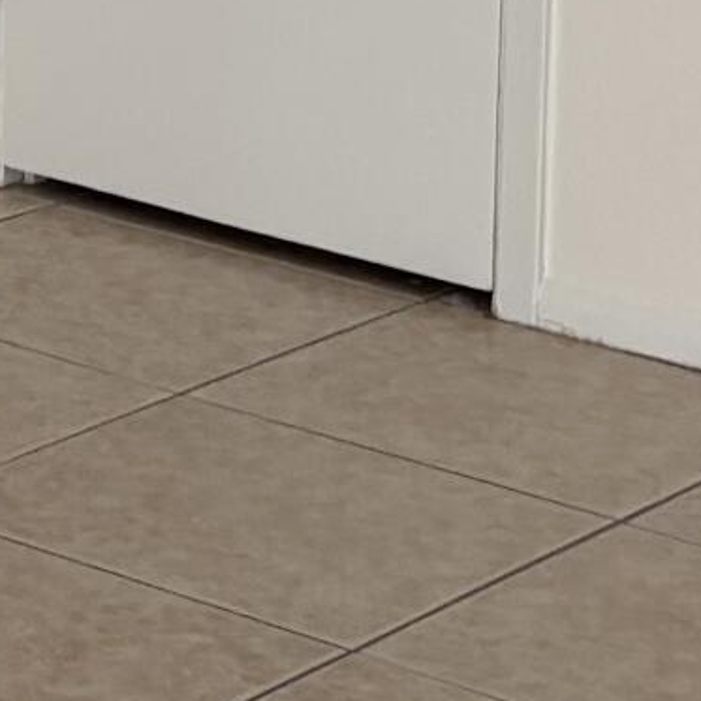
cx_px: -962
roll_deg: -0.7
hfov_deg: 8.6
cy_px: -739
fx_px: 4239
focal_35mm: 185
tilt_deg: -4.5
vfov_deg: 8.9
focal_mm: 5.96
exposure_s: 1/76
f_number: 1.6
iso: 125
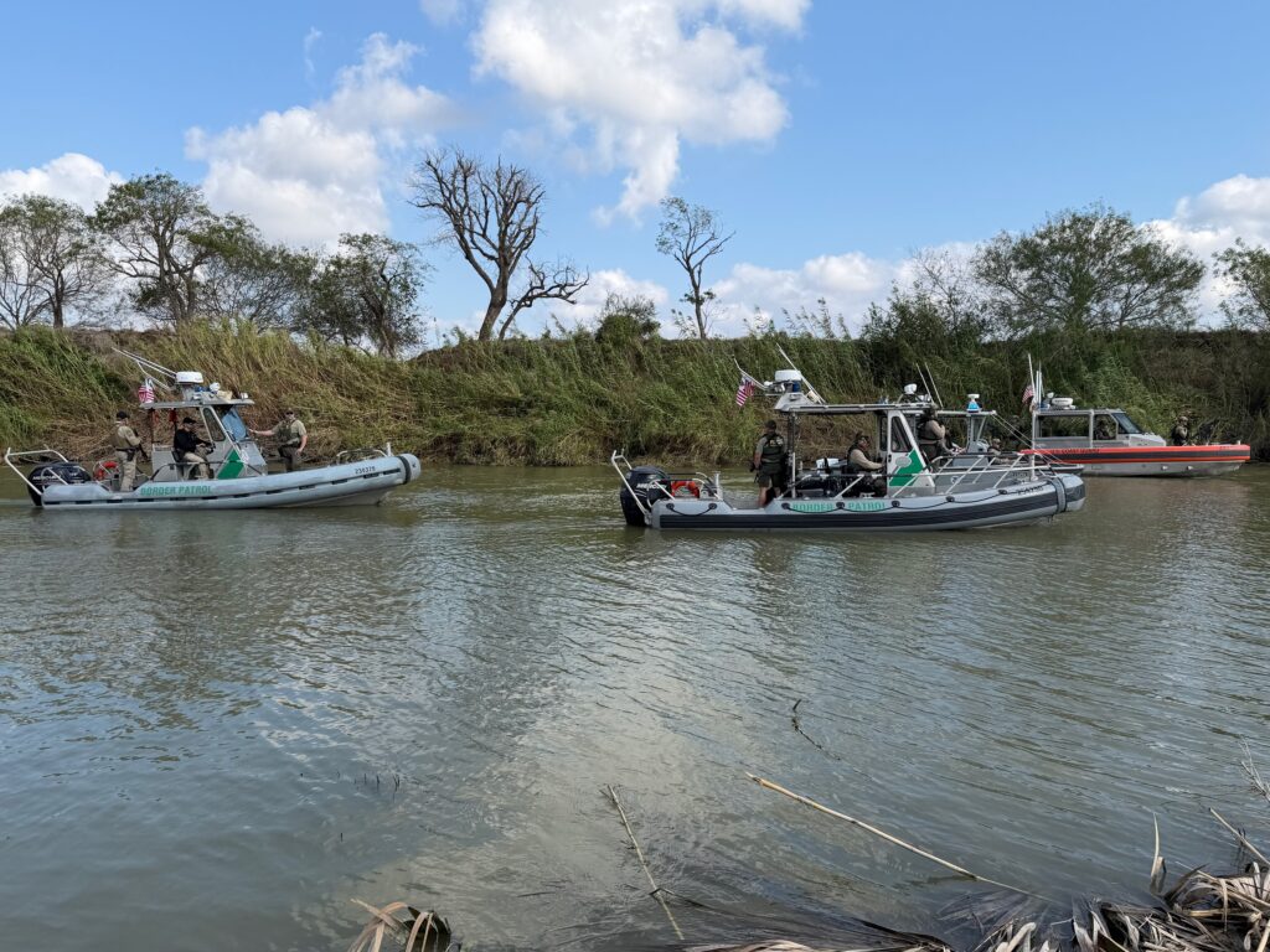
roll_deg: +0.2
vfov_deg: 56.8
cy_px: 476
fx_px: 881
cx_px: 635
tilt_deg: -4.7
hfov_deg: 71.6
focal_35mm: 24
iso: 80
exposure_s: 1/3584
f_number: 1.78
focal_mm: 6.76
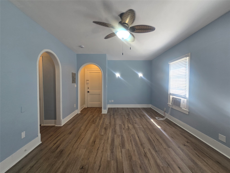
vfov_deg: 89.9
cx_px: 115
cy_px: 86
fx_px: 86
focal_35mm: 13
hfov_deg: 106.2
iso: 64
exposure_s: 1/120
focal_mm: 2.2
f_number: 2.2
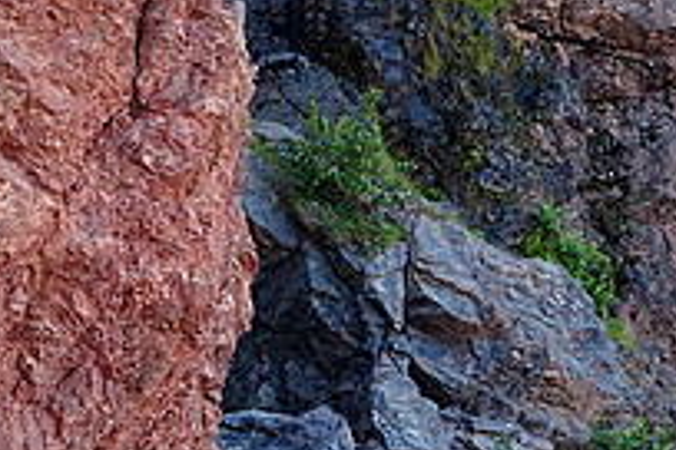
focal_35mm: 282
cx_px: 709
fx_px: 5295
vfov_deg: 4.9
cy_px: 309
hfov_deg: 7.3
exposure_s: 1/200
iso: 1000
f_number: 8
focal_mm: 66
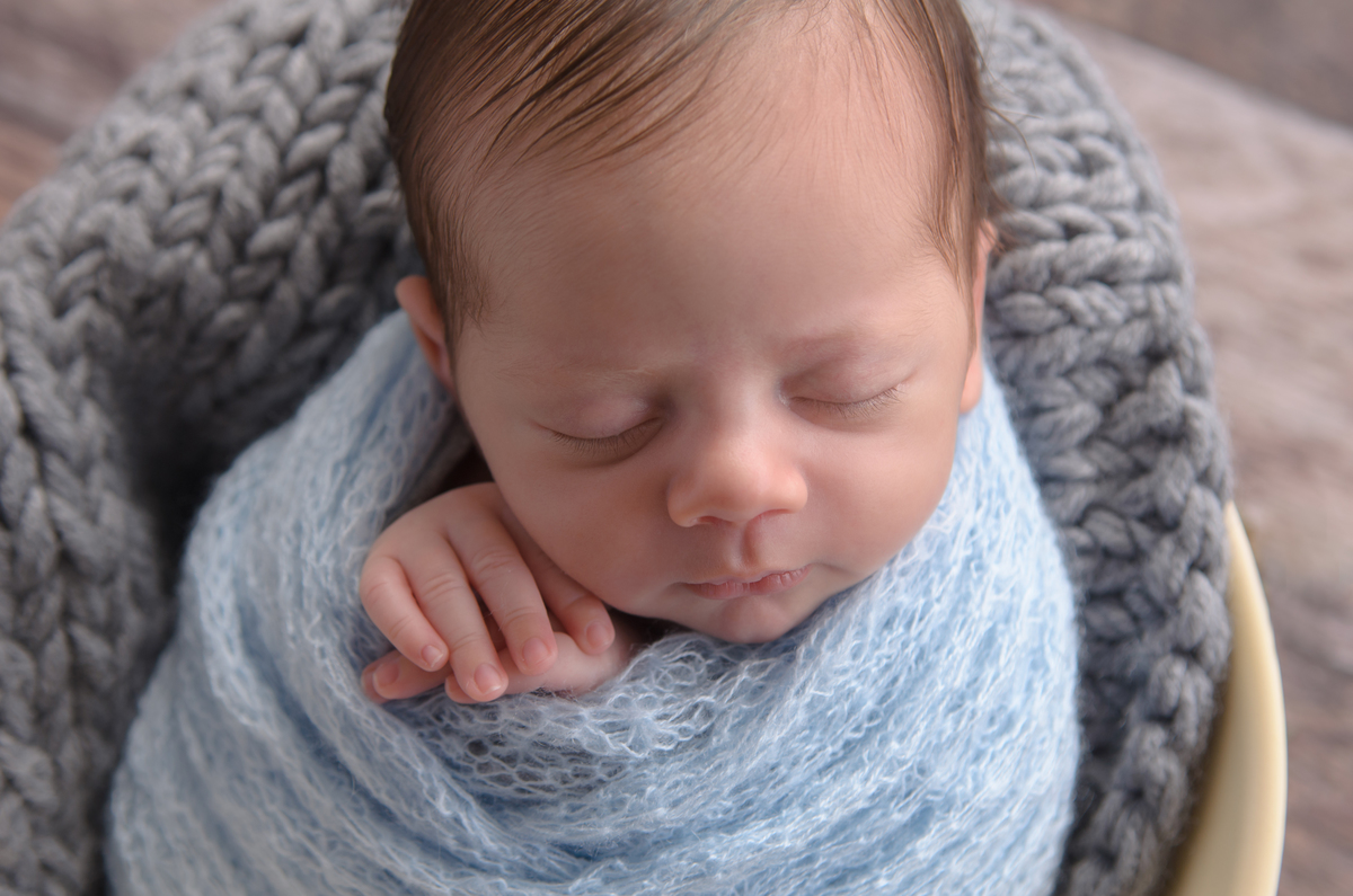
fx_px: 1969
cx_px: 676
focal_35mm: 52
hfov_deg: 37.9
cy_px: 448
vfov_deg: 25.6
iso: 160
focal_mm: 35
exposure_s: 1/160
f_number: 3.5
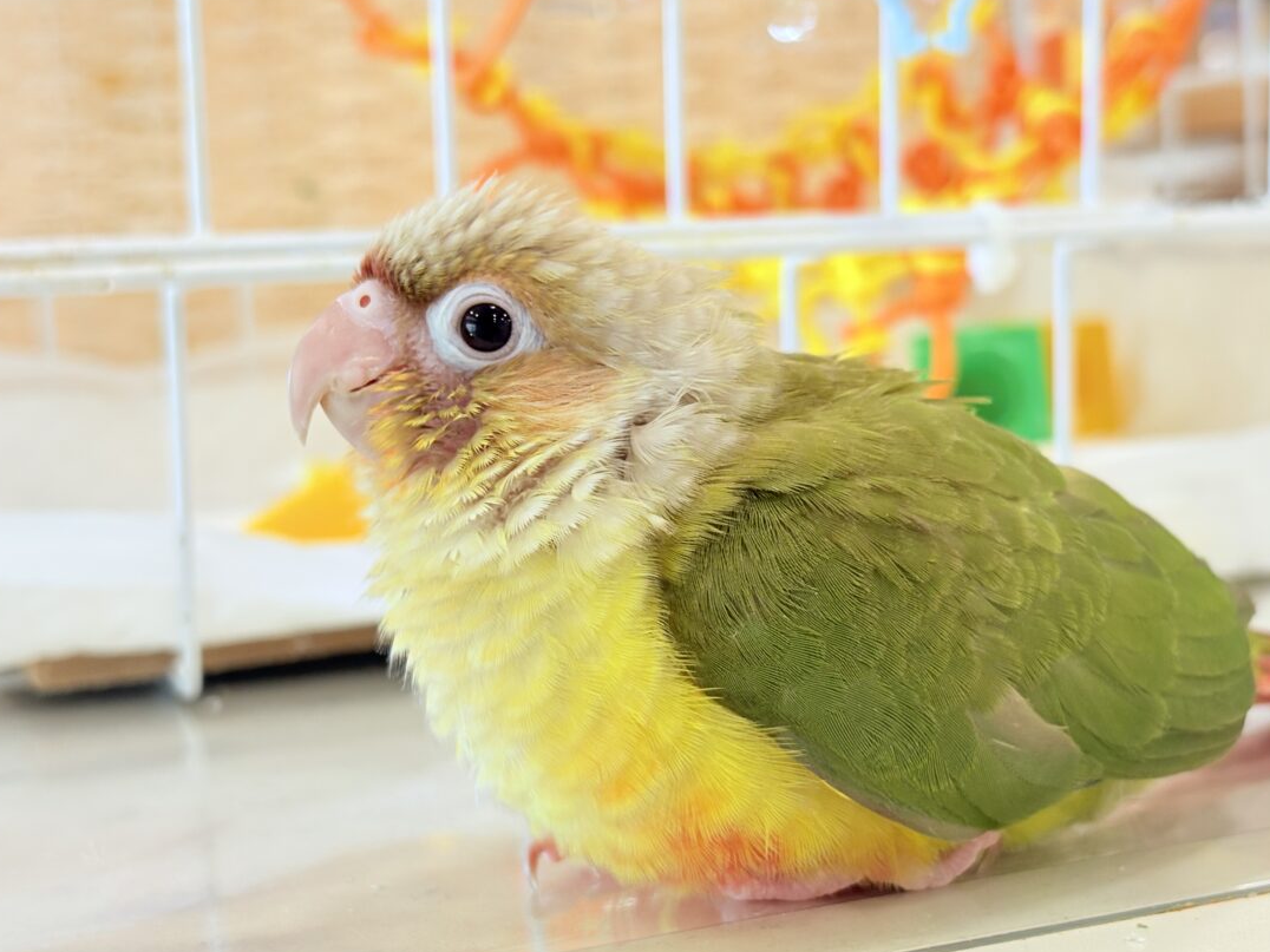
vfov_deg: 25.2
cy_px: 499
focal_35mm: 58
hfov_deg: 33.2
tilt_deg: -6.3
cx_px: 692
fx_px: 2128
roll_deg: +3.9
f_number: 1.6
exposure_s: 1/133
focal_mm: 5.96
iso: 100
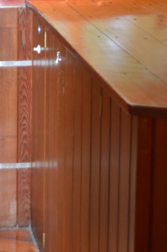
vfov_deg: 16.4
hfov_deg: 11.5
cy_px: -90
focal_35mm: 117
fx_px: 816
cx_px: -18
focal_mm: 26
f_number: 4.2
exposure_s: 1/60
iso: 500
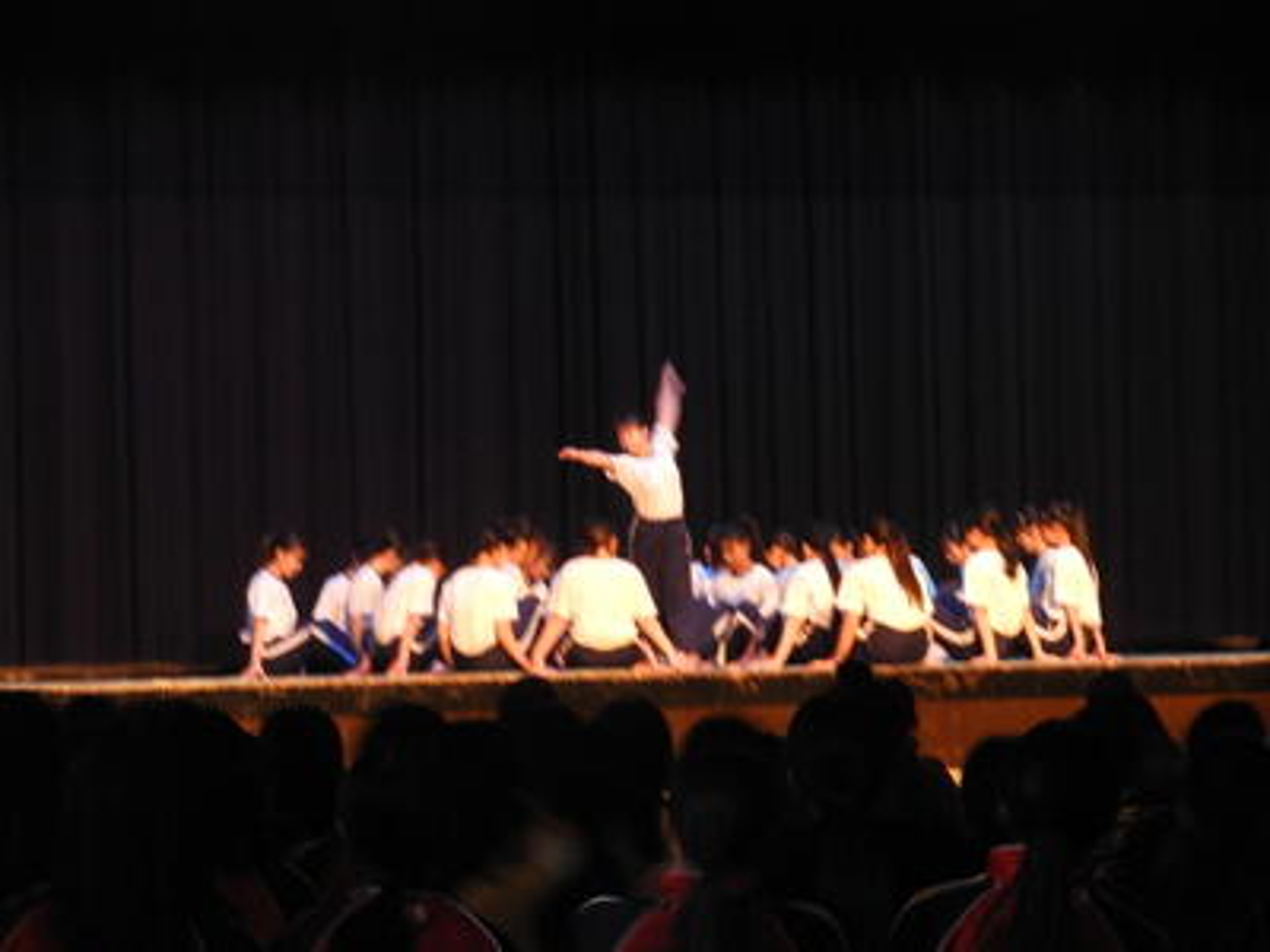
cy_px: 476
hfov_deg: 13.2
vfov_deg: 9.9
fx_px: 5503
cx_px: 635
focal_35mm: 150
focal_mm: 26.9
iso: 800
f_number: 5.2
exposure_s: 1/2.5
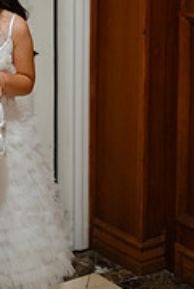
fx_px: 1000
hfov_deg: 10.9
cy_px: -6
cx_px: -30
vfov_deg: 16.1
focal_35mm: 124
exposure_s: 1/100
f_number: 1.8
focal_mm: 50
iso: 500
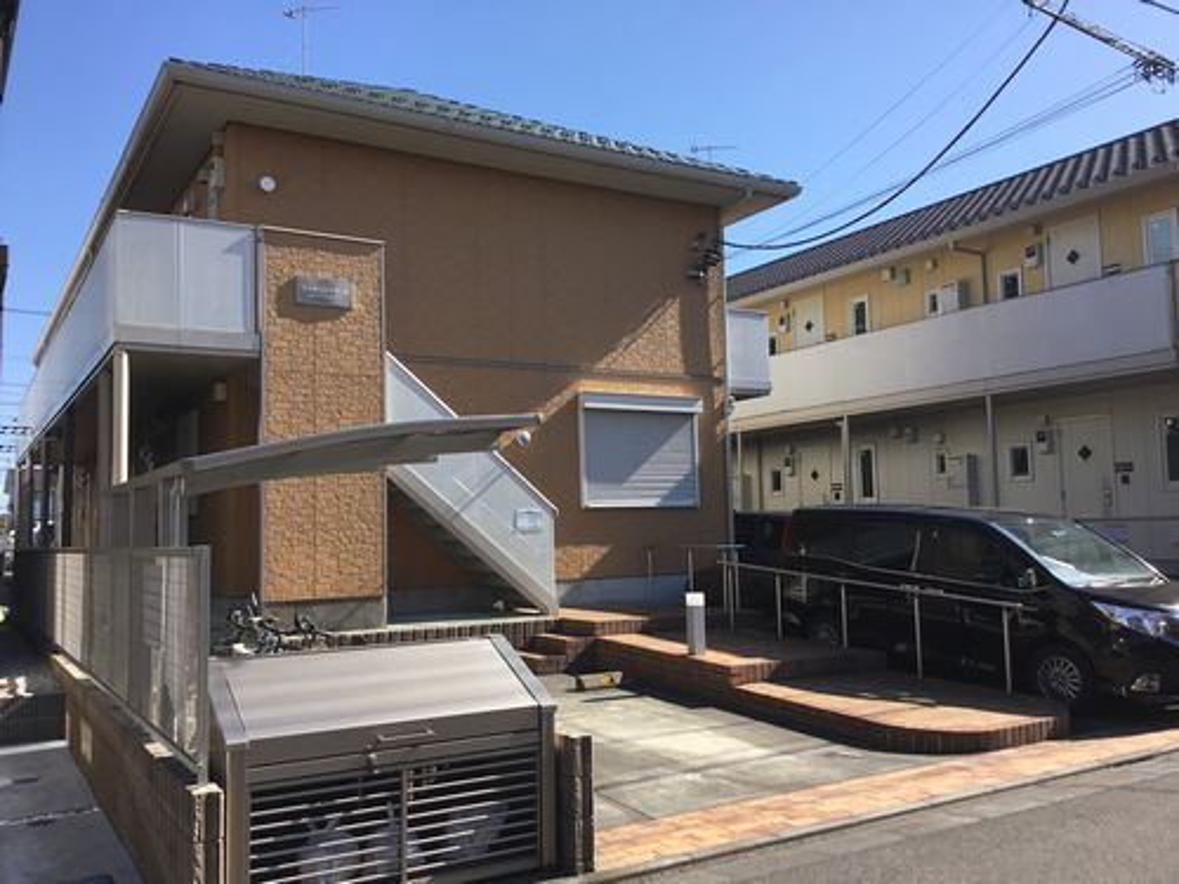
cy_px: 442
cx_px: 590
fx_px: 1056
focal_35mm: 31
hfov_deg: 58.4
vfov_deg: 45.4
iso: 25
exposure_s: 1/831
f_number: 2.4
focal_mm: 3.3
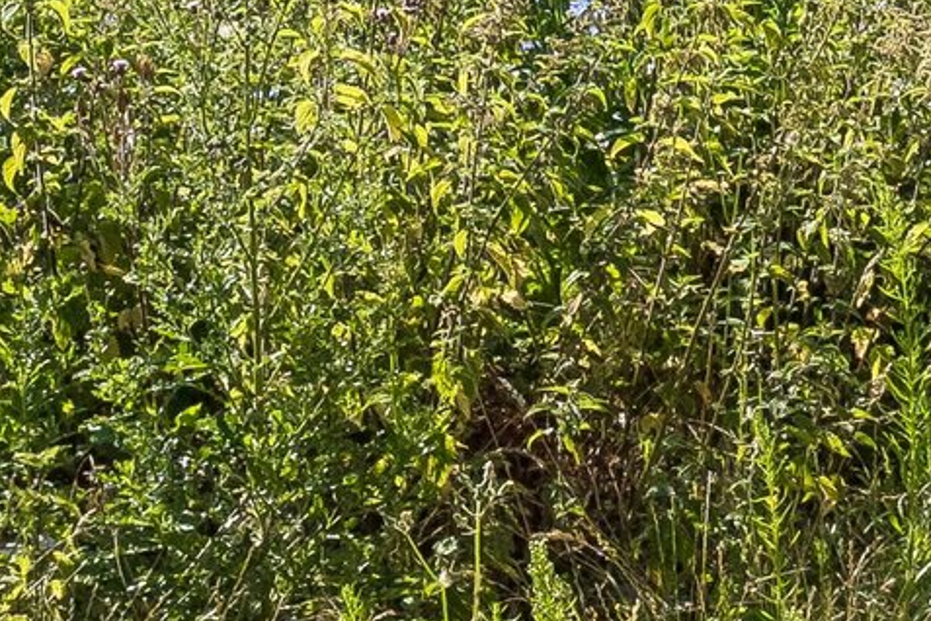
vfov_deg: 11.8
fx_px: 2808
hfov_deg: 15.7
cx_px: 1737
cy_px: -414
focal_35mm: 109
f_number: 8
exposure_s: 1/640
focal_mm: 11.5
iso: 250
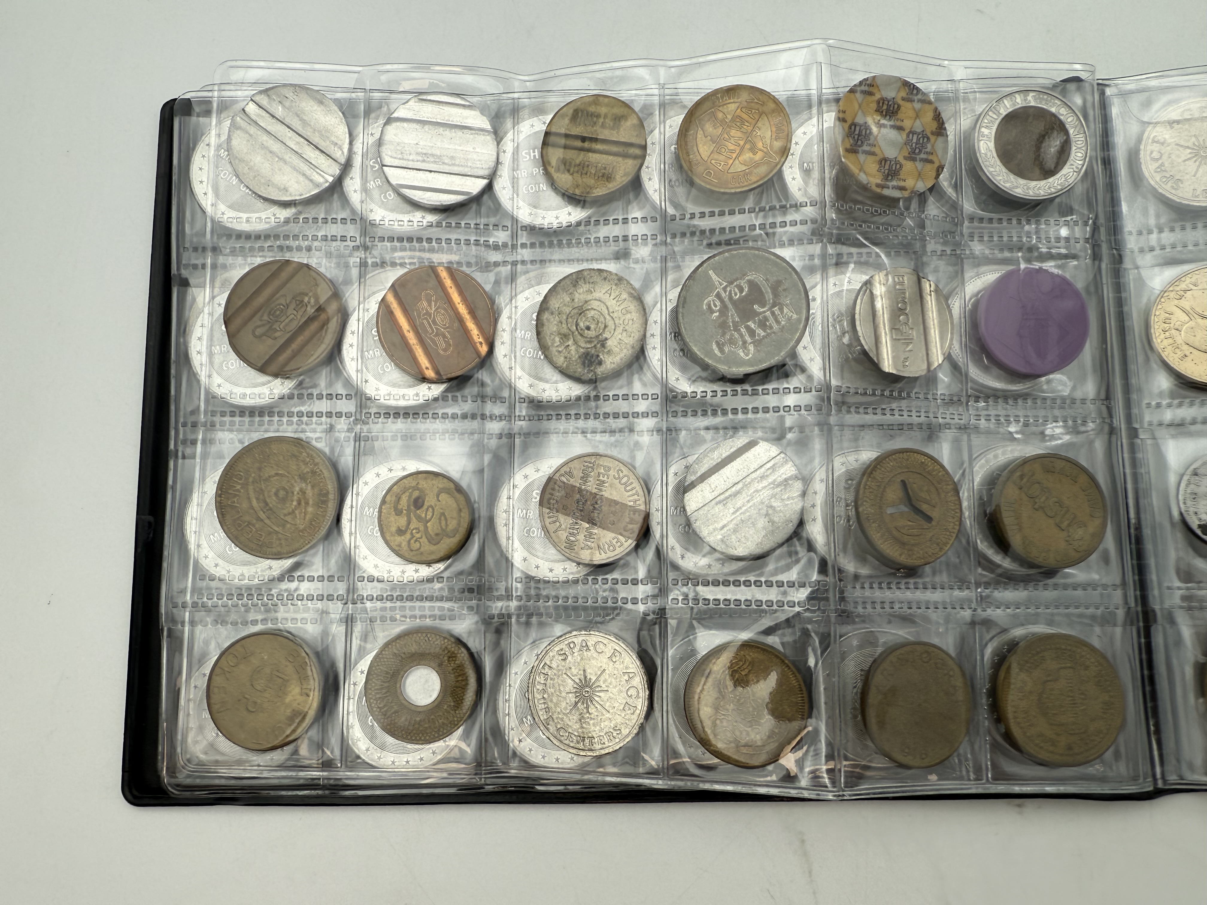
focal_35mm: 24
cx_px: 604
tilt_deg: -83.0
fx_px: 837
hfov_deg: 71.6
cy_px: 452
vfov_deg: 56.8
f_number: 2.2
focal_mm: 2.22
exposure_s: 1/261
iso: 40
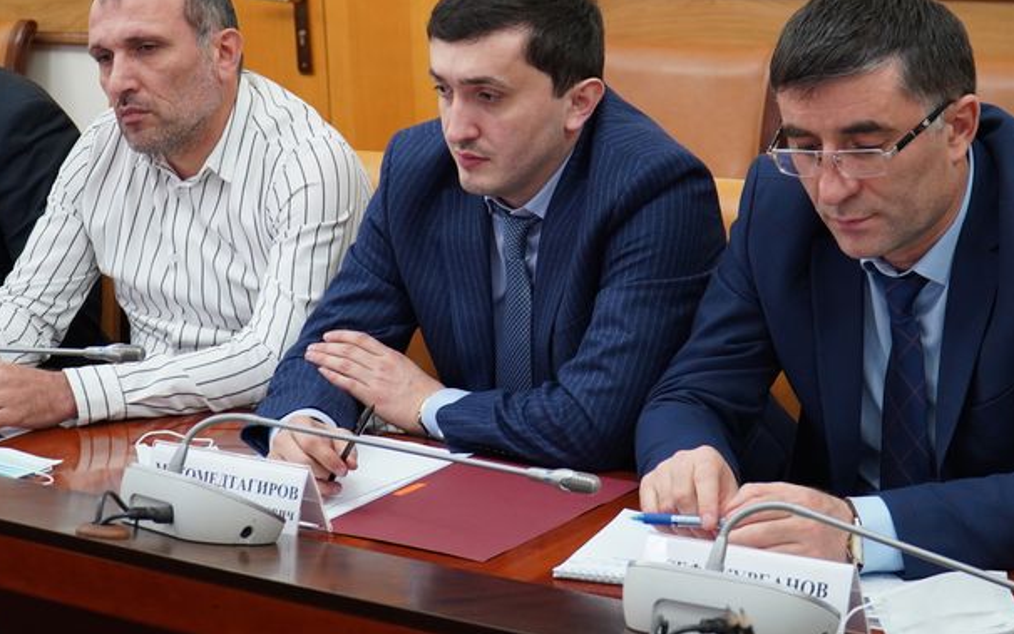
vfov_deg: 17.4
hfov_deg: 27.6
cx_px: 544
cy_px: 227
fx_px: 2064
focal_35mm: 75
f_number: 4
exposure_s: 1/60
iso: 800
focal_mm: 37
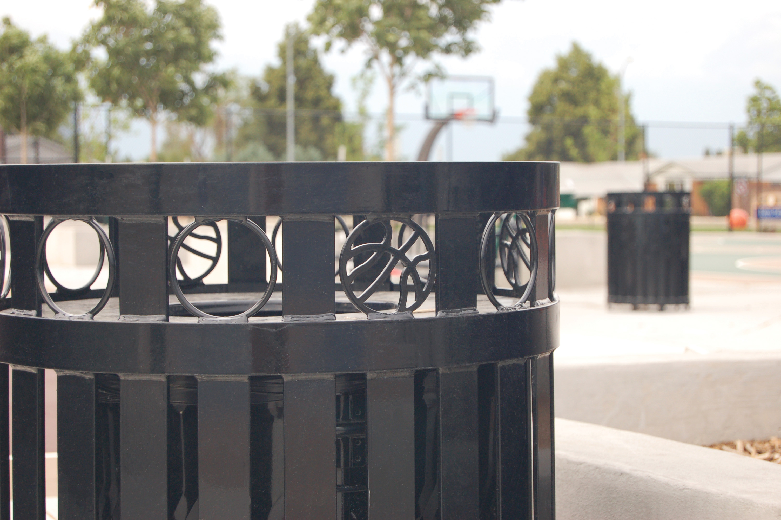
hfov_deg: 24.6
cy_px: 260
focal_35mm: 82
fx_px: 1788
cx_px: 390
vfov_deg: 16.5
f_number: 5.6
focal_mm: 55
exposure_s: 1/80
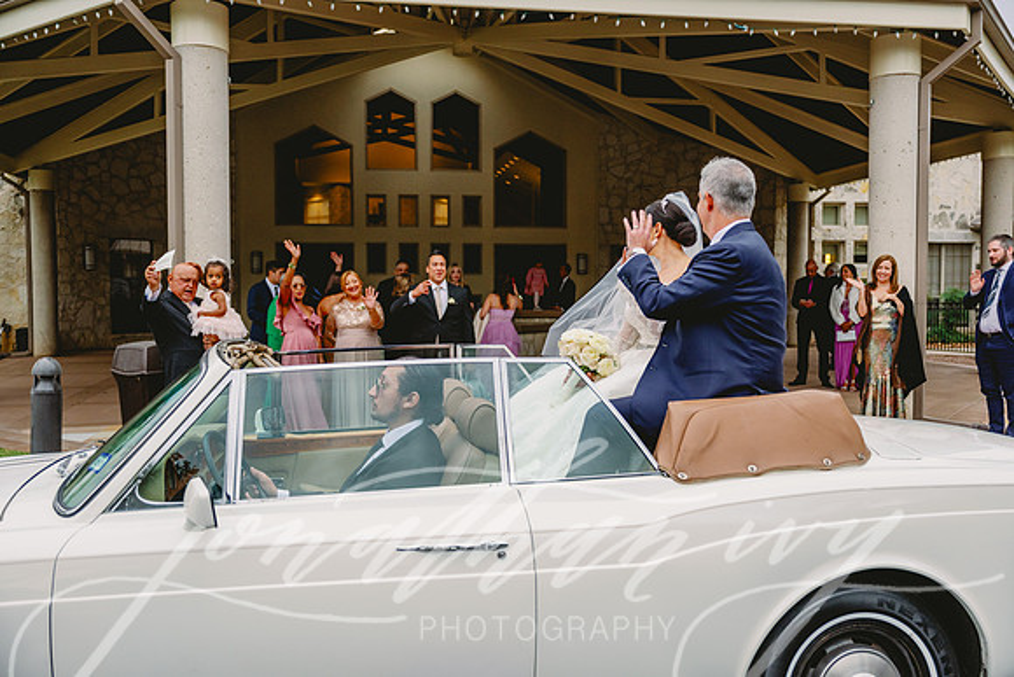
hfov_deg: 57.2
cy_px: 338
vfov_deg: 40.0
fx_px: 930
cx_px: 507
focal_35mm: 33
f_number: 2.8
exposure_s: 1/2500
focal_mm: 33
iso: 500
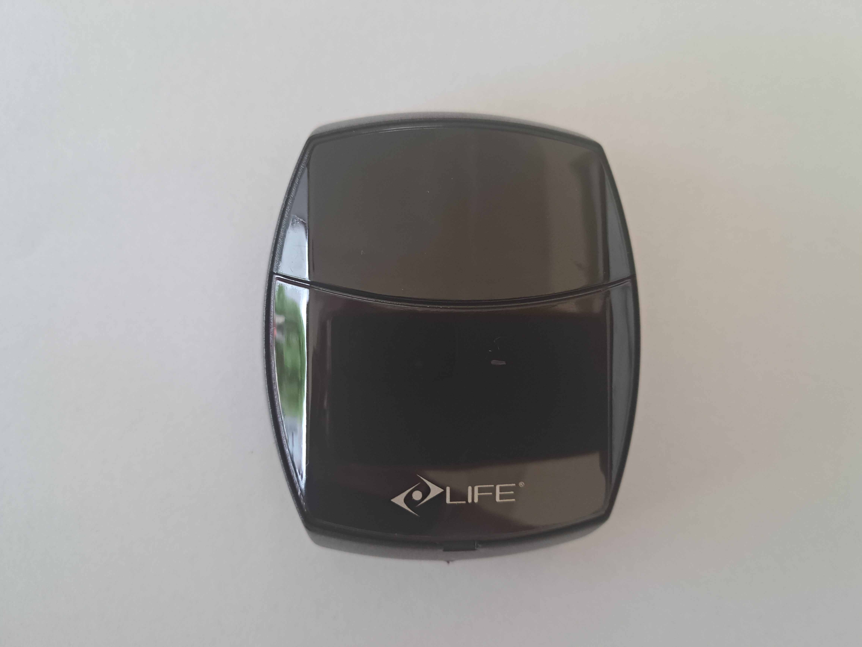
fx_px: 598
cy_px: 324
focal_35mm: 24
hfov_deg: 71.6
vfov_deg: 56.8
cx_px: 431
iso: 100
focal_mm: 5.23
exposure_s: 1/50
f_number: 1.8
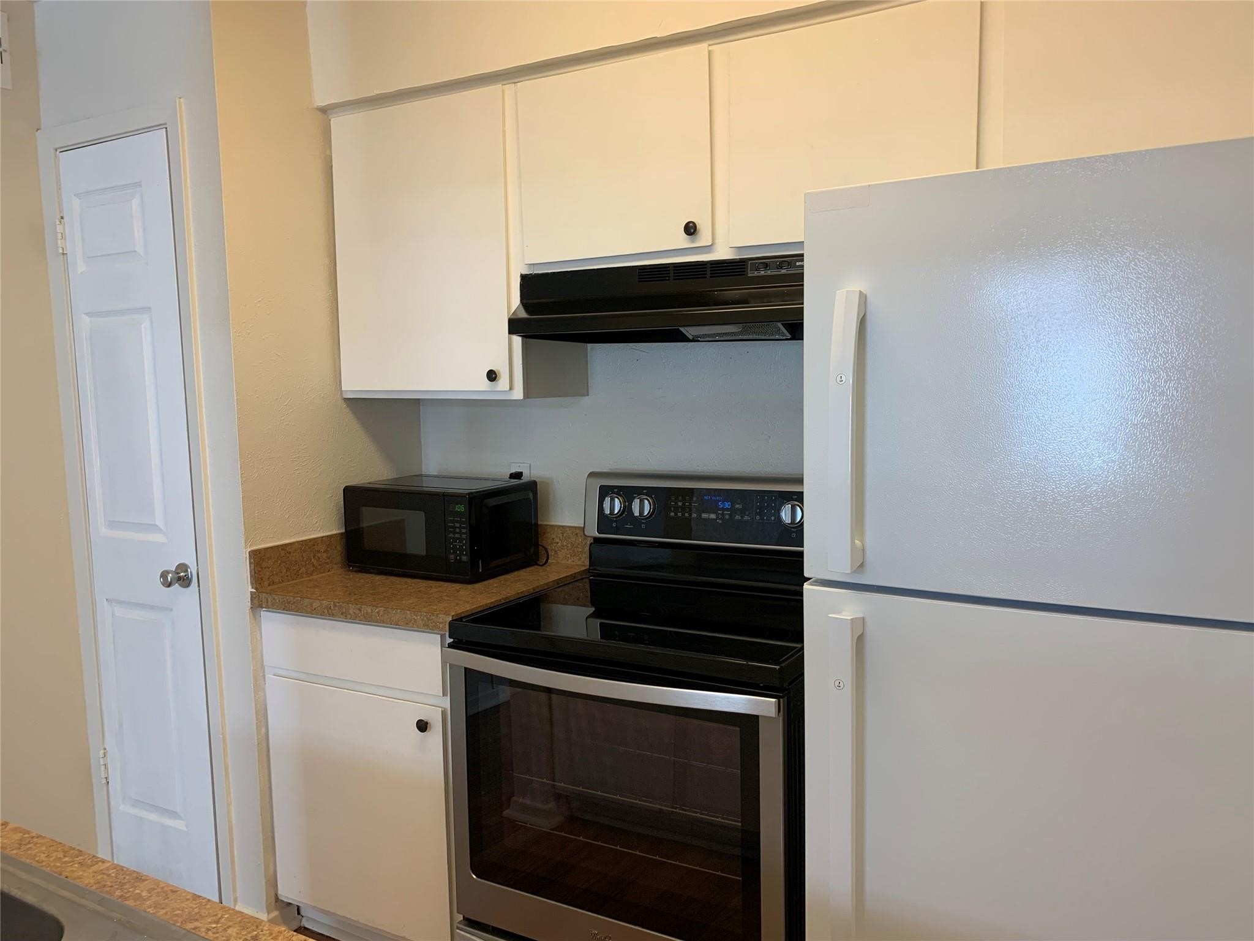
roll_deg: +1.9
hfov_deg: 67.3
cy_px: 470
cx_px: 627
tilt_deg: -4.9
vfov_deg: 53.1
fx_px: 942
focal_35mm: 26
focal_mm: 4.25
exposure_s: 1/60
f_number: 1.8
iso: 64
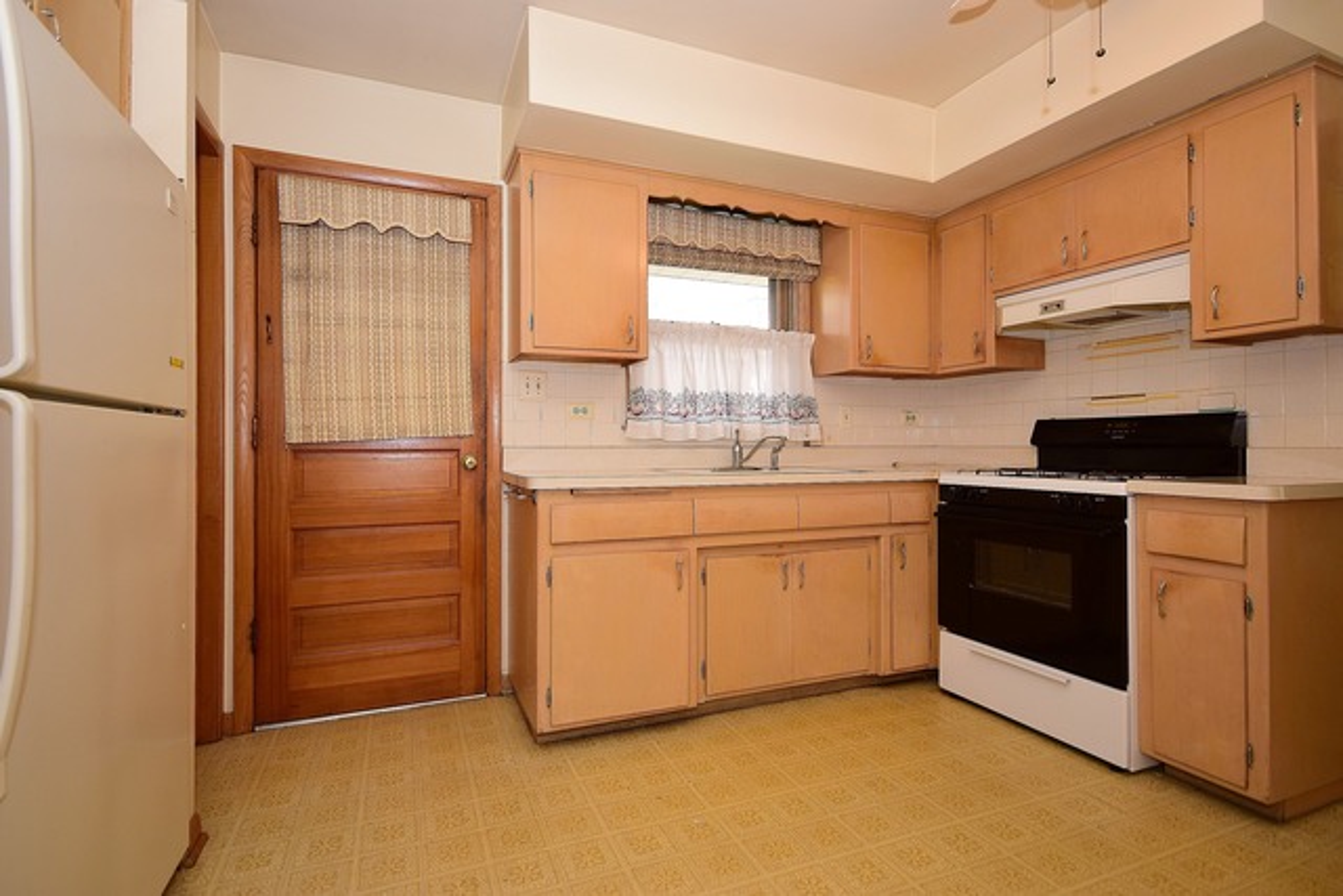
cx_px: 672
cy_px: 448
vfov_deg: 69.7
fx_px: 644
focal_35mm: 17
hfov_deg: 92.4
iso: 500
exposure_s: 1/60
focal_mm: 11.5
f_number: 6.3
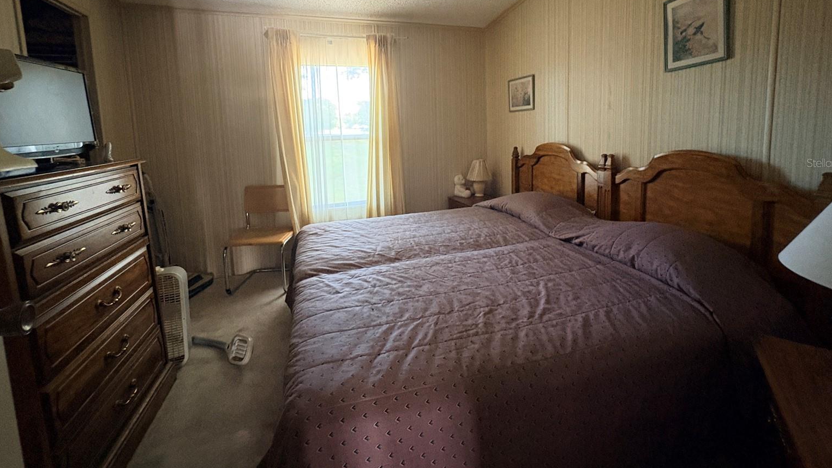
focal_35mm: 16
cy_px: 163
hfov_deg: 99.4
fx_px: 353
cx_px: 422
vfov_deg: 65.6
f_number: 2.2
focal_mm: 2.22
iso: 500
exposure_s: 1/60
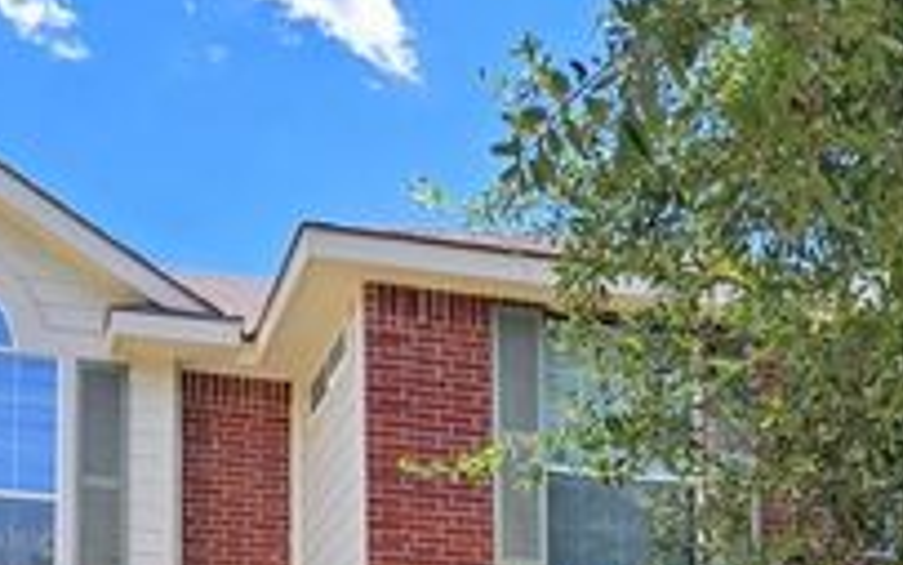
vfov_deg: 19.7
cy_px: 754
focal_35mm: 60
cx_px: 440
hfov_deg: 34.0
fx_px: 1477
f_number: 1.7
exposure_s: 1/421
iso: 12
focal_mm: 6.3
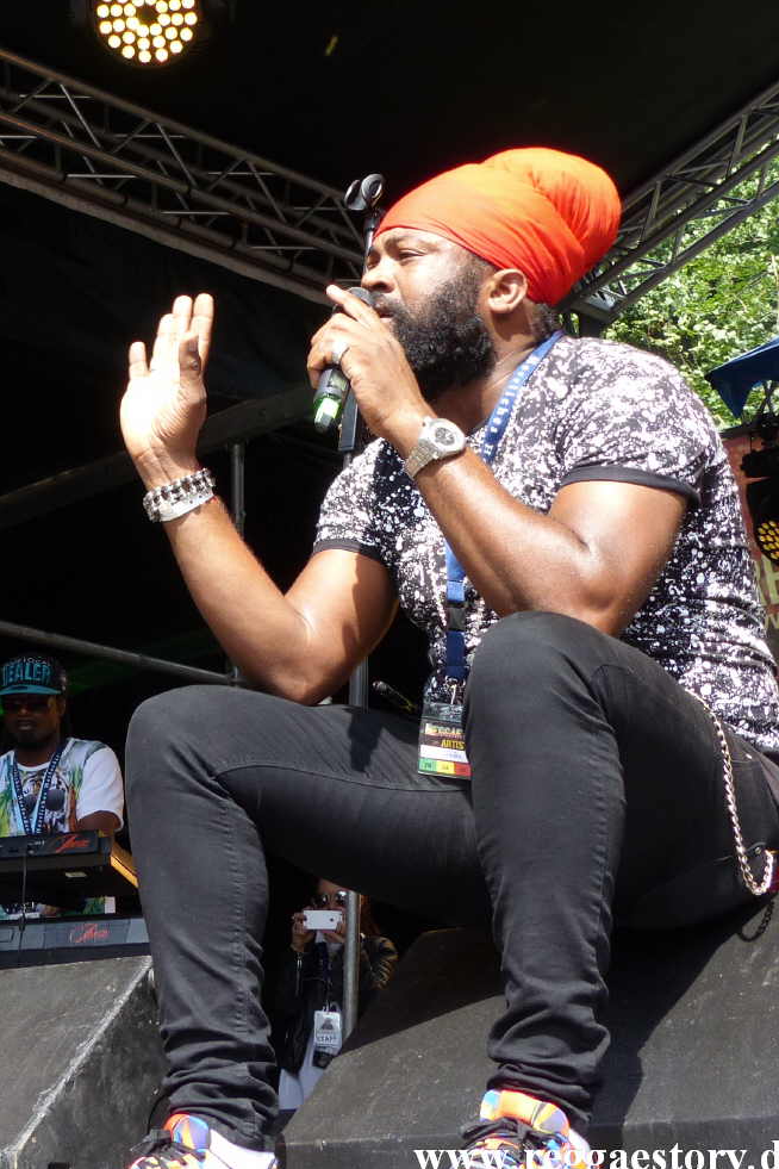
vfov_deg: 37.5
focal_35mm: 53
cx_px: 369
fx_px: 1720
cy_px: 585
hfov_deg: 25.5
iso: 100
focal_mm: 9.1
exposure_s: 1/160
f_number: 4
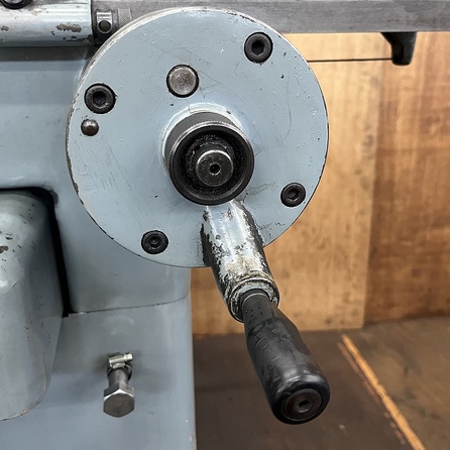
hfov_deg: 49.7
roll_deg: +1.2
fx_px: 485
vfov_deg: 49.7
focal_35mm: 33
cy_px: 214
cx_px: 213
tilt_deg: -22.9
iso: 320
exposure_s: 1/60
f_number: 1.6
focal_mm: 5.1
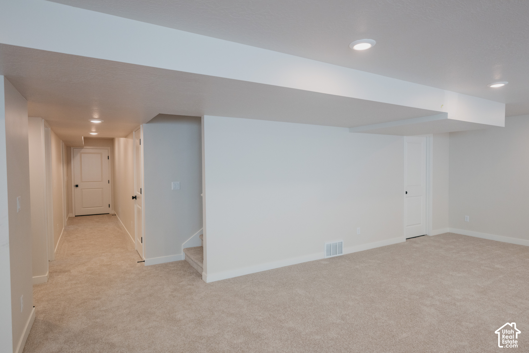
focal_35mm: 20
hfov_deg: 83.2
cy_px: 177
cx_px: 267
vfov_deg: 61.3
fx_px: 298
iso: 800
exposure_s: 1/320
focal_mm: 20
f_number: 4
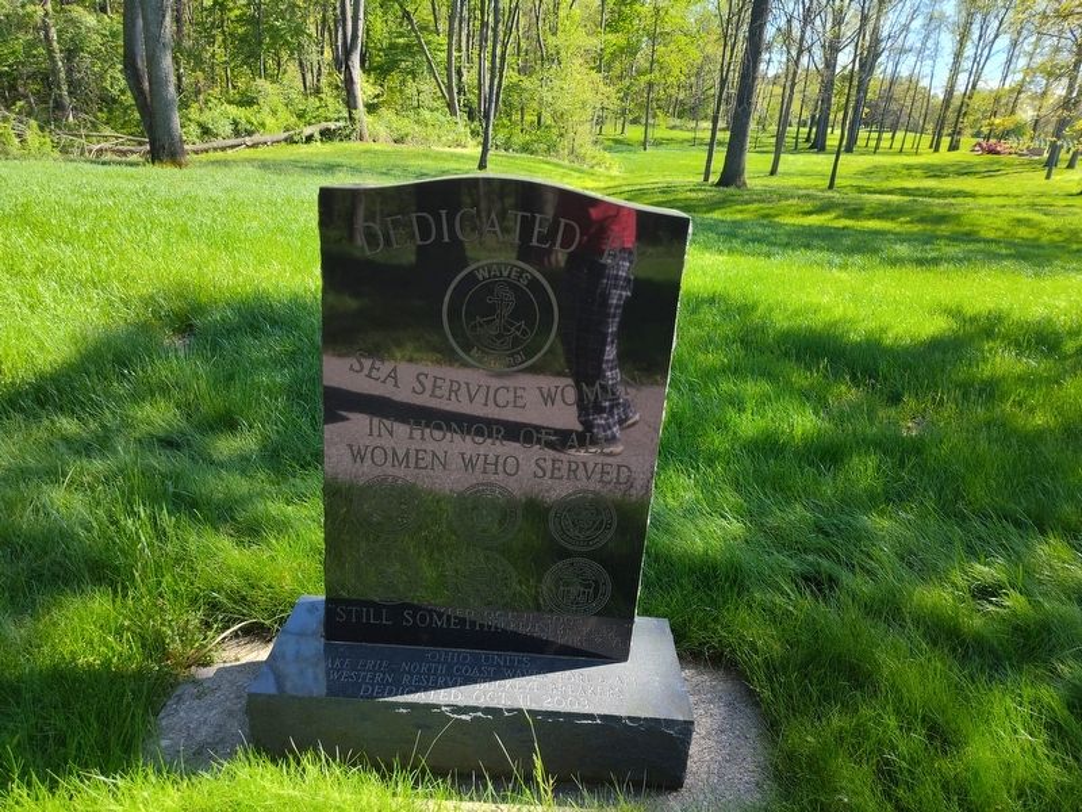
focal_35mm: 23
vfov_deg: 58.9
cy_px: 406
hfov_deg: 73.9
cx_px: 541
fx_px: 719
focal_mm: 5.56
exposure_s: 1/370
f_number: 1.8
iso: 100
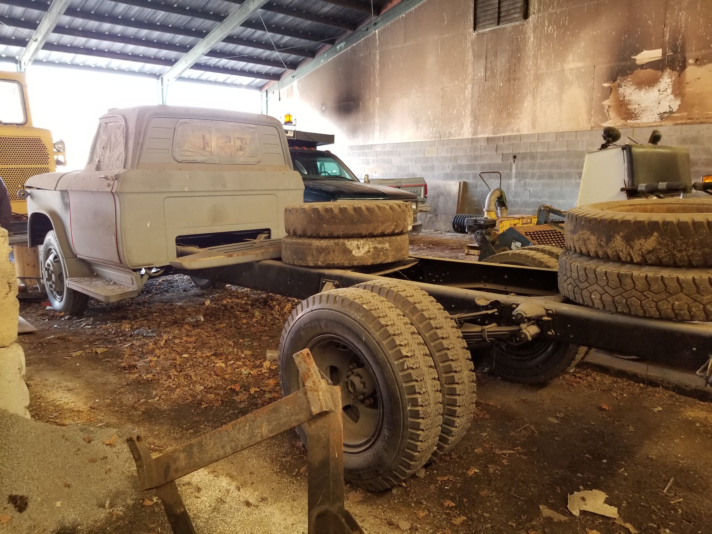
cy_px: 267
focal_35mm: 26
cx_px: 356
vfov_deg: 53.1
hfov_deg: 67.3
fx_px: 535
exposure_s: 1/33
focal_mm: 4.25
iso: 200
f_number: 1.7
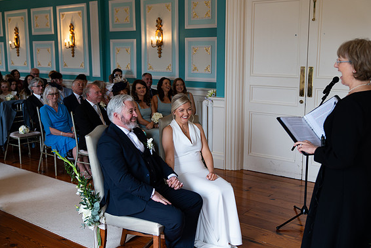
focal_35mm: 39
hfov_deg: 49.5
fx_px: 402
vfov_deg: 34.2
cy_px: 124
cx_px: 190
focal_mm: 38
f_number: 2.8
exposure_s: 1/160
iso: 320
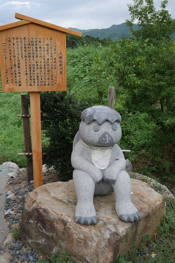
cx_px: 75
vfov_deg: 55.8
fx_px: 248
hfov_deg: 38.8
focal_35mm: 34
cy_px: 131
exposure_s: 1/200
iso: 200
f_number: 5
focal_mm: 16
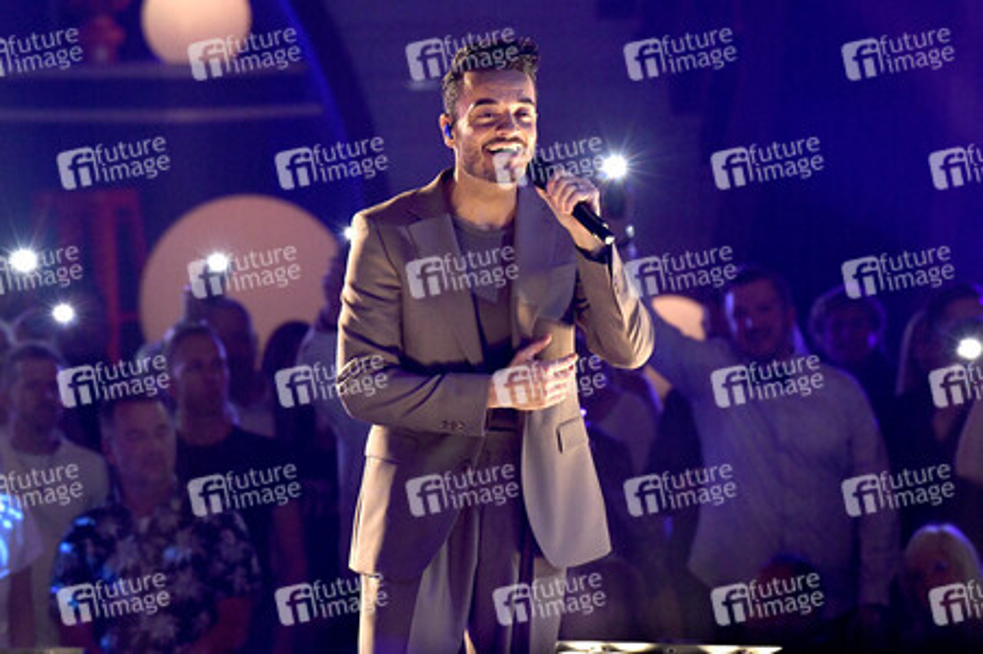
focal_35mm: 280
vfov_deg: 4.9
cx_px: 492
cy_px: 327
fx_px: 7640
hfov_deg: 7.4
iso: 3200
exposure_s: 1/60
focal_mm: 280
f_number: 6.3
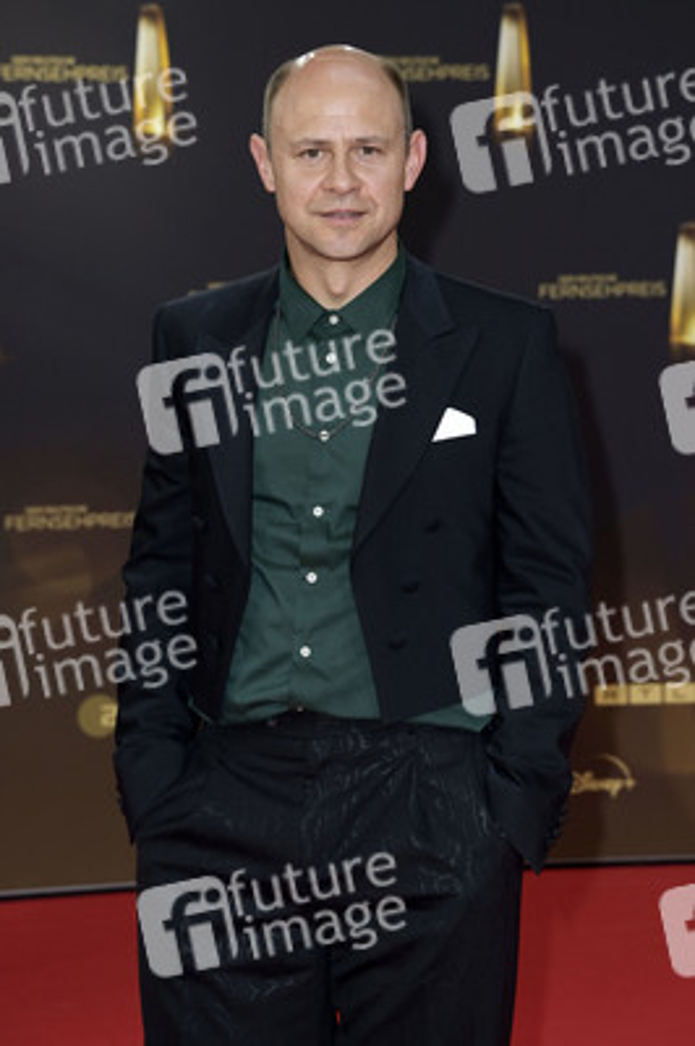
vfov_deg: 20.4
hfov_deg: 13.7
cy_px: 523
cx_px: 348
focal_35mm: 100
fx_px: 2901
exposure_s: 1/250
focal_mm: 100
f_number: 6.3
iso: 800
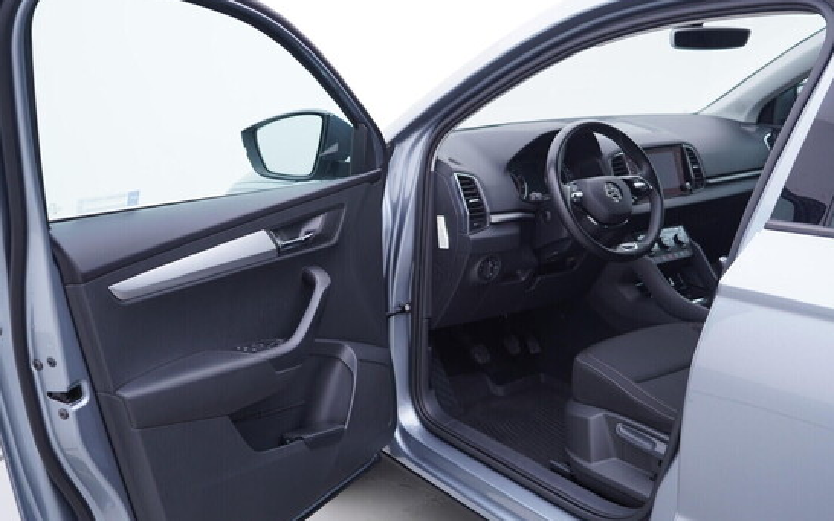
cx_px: 417
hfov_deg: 52.8
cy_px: 273
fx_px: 841
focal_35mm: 37
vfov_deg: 34.4
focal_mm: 24
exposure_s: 1/40
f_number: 3.2
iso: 125
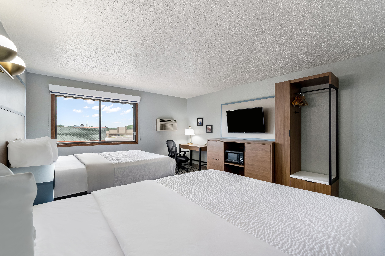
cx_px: 192
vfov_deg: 81.1
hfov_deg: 104.3
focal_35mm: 14
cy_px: 128
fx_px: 150
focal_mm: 14
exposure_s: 1/20
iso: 800
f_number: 8
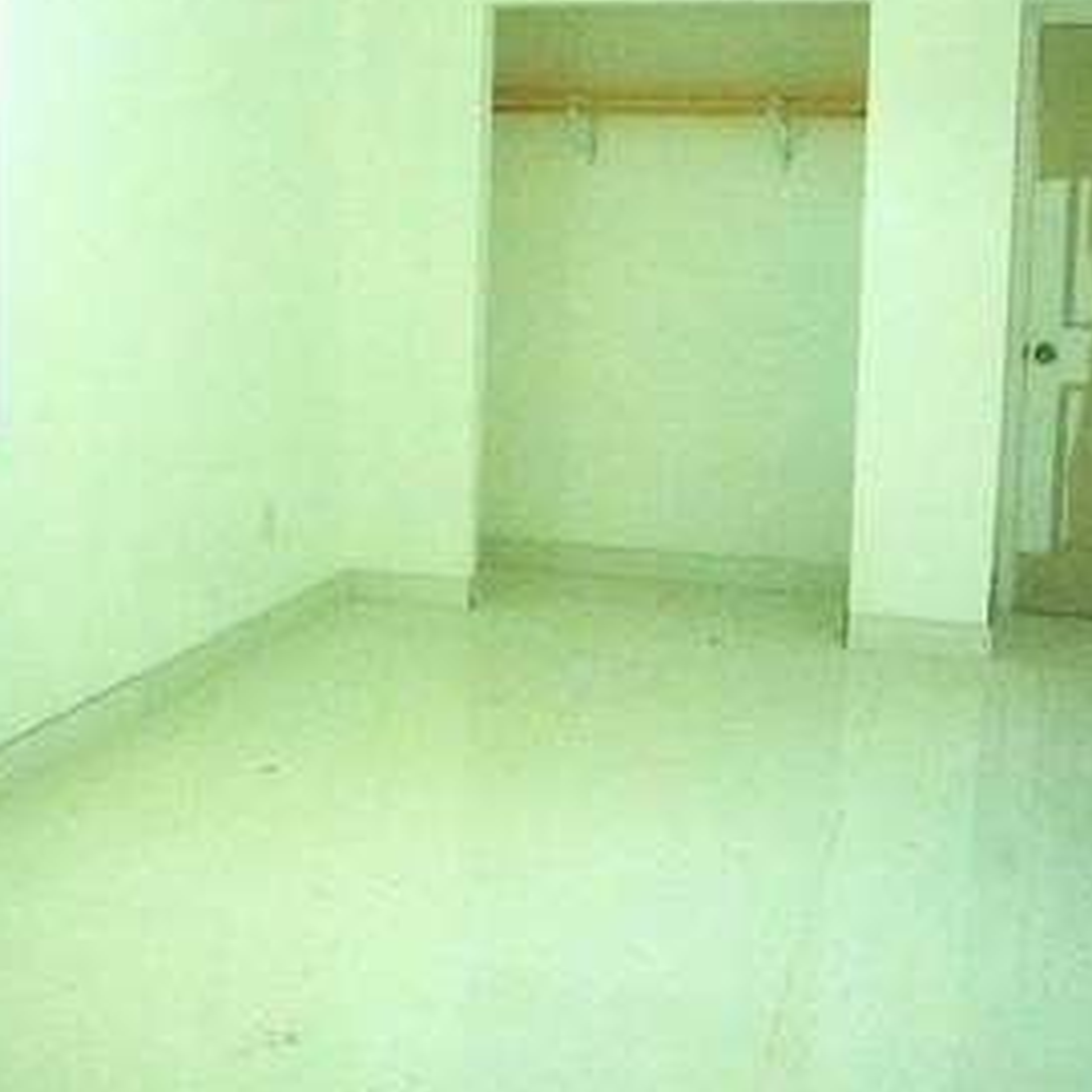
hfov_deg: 36.0
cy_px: 375
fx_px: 1677
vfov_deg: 35.7
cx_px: 463
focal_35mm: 47
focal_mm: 5.2
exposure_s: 1/30
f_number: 3.3
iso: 320
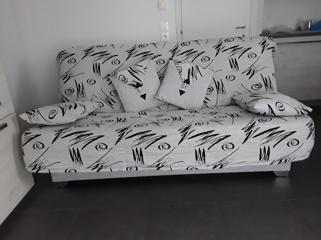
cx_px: 160
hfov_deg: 65.3
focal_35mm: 27
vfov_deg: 51.4
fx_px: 250
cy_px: 120
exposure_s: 1/20
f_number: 1.9
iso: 160
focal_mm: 2.91
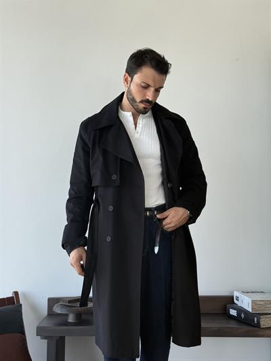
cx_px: 136
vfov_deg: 39.6
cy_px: 180
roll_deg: +0.0
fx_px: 501
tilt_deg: +3.3
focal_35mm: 48
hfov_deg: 30.3
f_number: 1.78
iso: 80
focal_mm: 6.76
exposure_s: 1/285
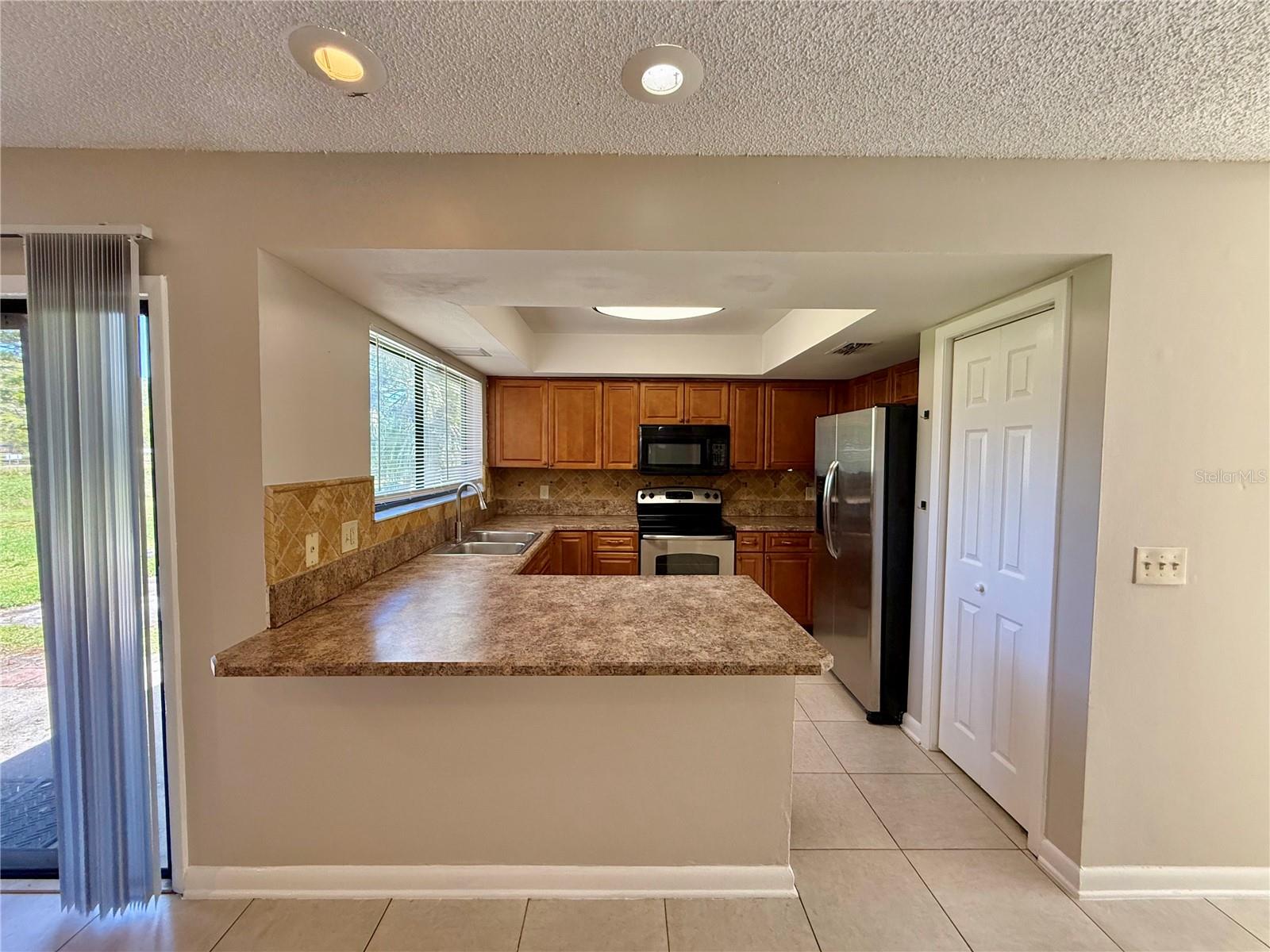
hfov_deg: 102.1
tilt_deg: -2.8
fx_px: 514
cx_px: 635
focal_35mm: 14
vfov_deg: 85.7
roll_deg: -1.1
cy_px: 476
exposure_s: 1/120
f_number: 2.2
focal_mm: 2.22
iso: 250
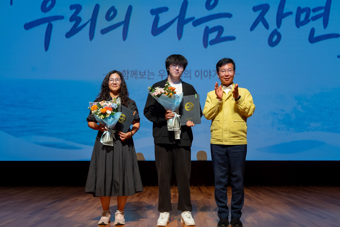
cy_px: 114
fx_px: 397
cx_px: 170
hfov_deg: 46.4
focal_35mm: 42
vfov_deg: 31.9
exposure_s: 1/160
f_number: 5
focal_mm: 42
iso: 2500
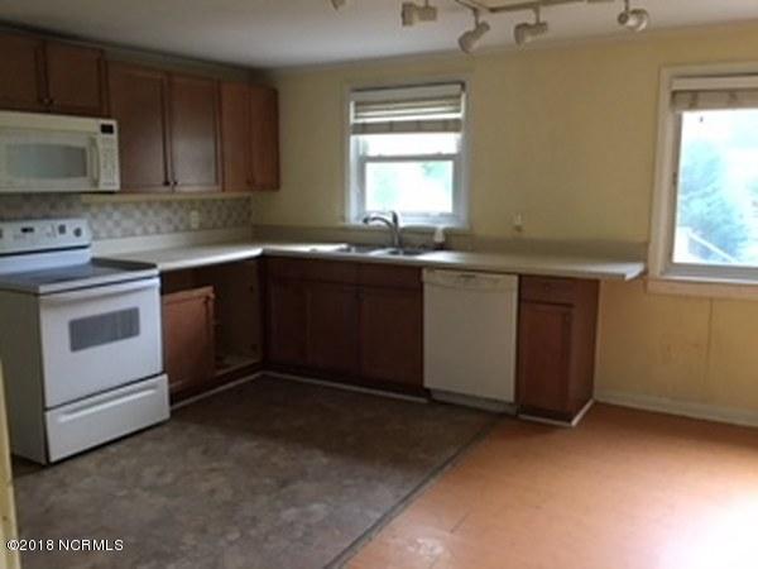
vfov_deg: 45.4
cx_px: 379
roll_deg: +0.3
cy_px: 284
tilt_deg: -9.2
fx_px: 679
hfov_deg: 58.4
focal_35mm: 31
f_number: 2.4
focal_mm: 3.3
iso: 200
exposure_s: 1/30
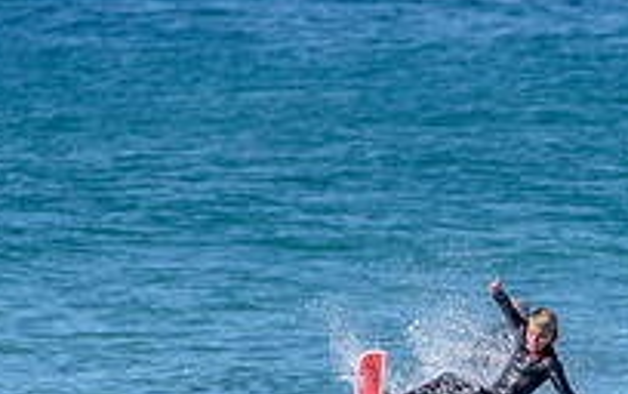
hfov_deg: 1.5
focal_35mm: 1448
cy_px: 509
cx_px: 428
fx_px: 24810
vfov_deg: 0.9
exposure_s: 1/2000
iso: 200
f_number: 5.6
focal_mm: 500
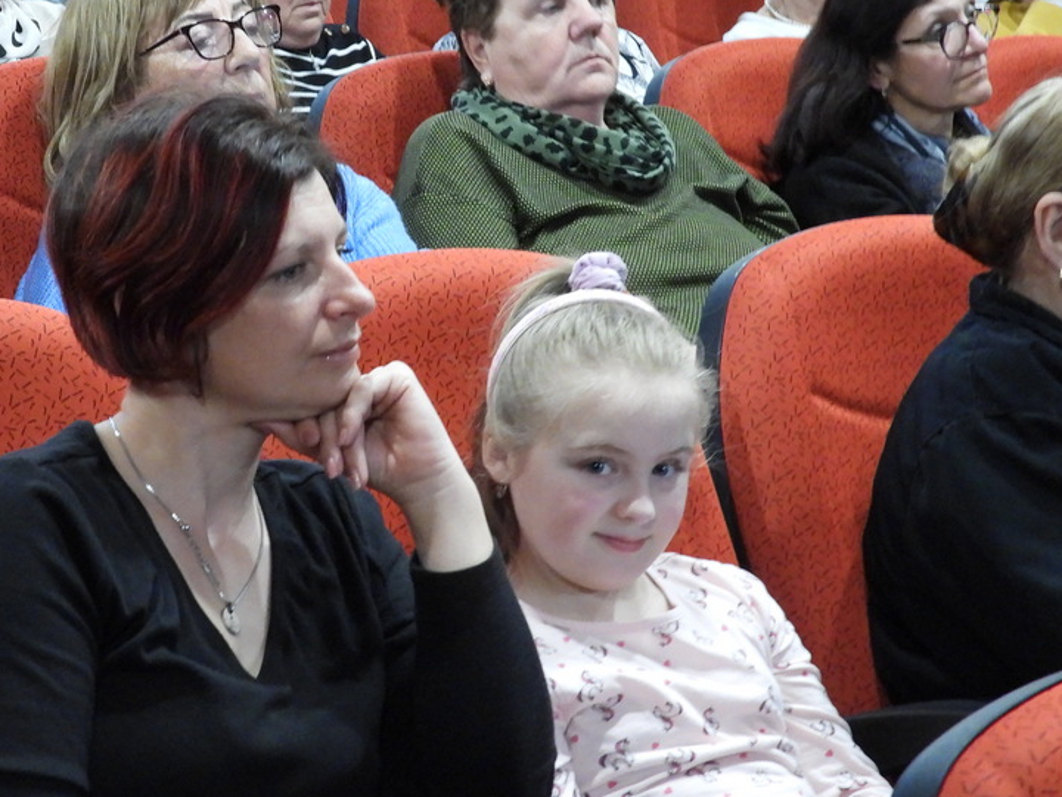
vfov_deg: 14.8
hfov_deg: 19.5
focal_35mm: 100
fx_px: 3068
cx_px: 286
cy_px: 232
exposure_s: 1/4
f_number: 3.5
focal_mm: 10.7
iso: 800
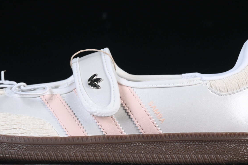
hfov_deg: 12.0
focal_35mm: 171
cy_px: 48
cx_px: 97
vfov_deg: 8.0
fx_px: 1178
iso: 160
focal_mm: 50
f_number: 8
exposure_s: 1/80
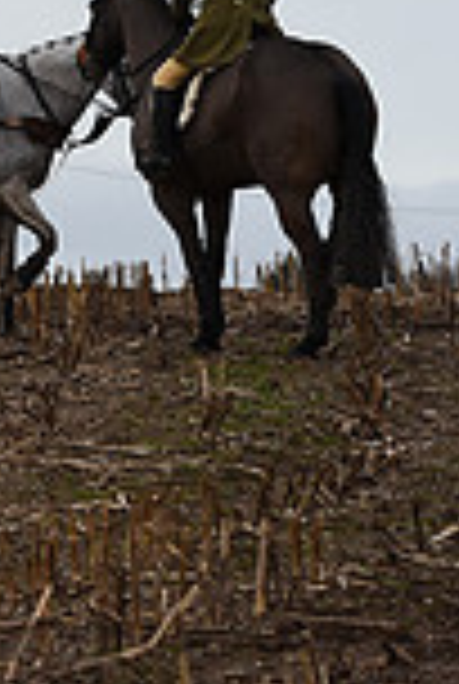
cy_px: -171
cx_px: -711
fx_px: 8395
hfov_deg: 3.1
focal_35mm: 441
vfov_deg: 4.6
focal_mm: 116
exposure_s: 1/1250
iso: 500
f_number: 5.6
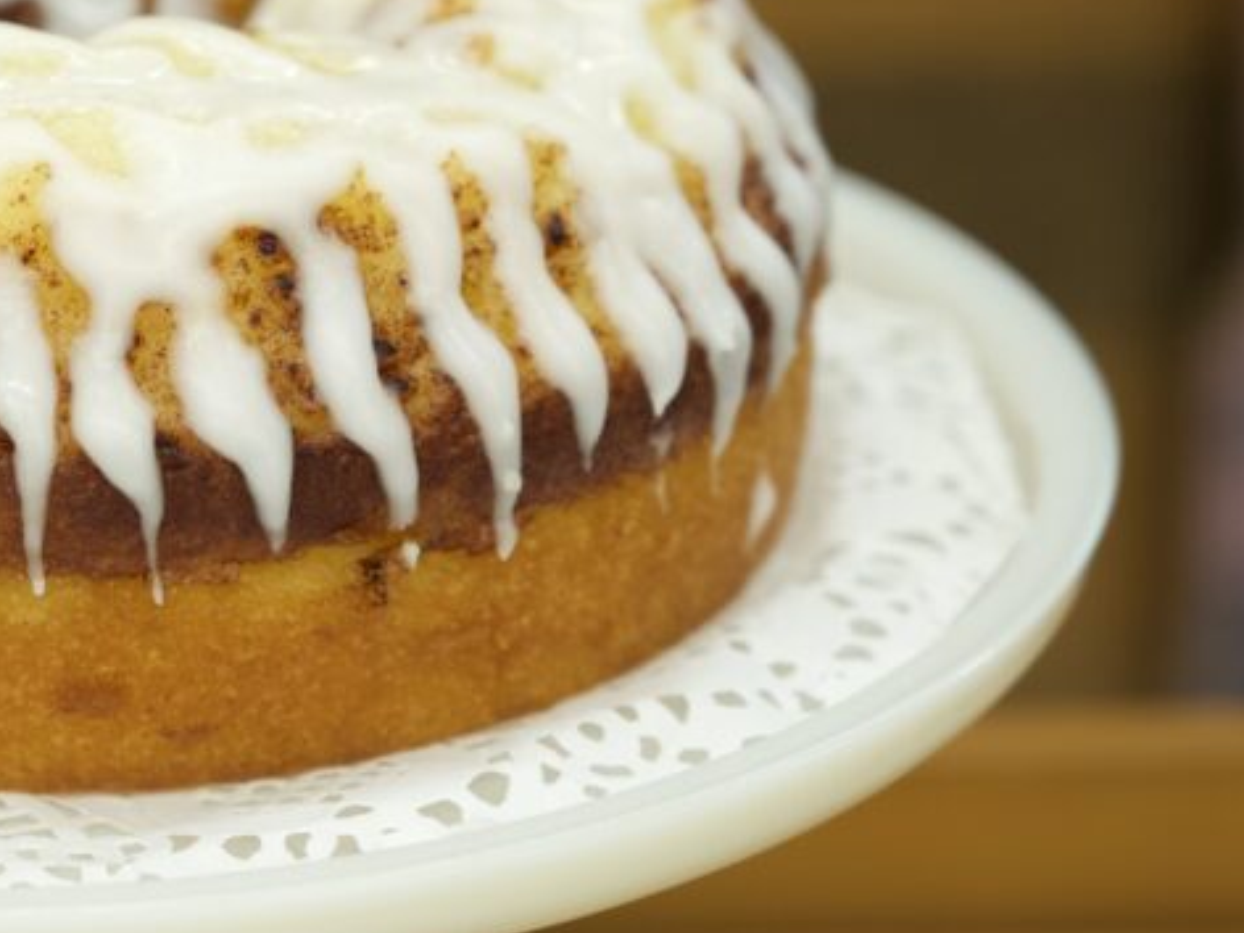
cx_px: 156
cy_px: 341
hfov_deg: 13.4
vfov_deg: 10.2
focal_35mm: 146
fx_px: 5247
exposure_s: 1/80
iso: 800
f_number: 4
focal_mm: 70
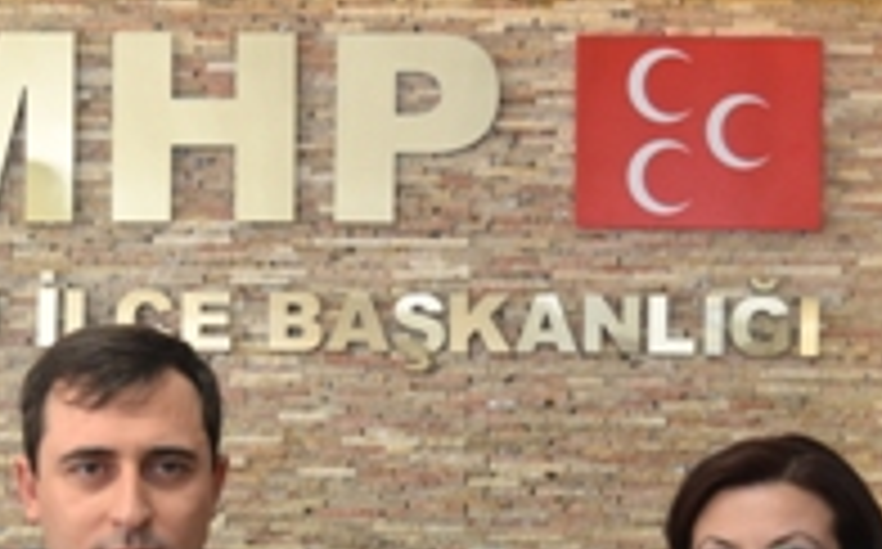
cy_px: 569
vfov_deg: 15.2
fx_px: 2017
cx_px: 333
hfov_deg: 24.6
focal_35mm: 84
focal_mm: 24
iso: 640
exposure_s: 1/60
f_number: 3.8
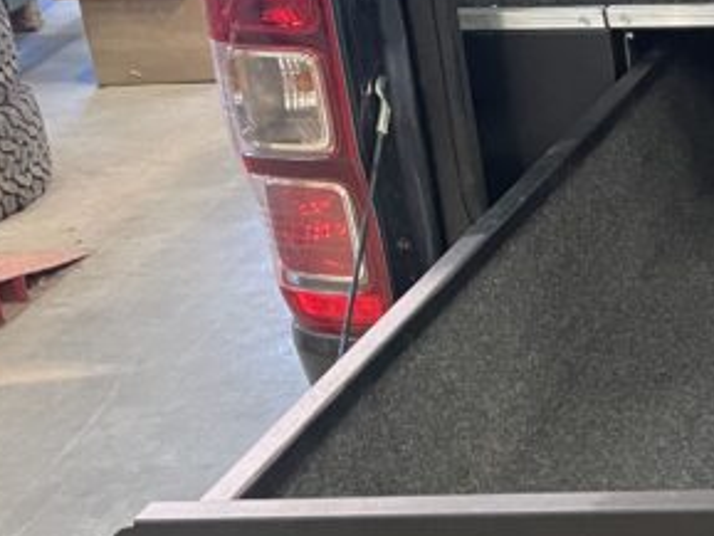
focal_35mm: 92
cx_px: 1129
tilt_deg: -22.1
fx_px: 1898
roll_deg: +0.7
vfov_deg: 16.1
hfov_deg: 18.4
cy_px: 277
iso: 400
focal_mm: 4.2
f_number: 1.6
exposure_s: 1/50
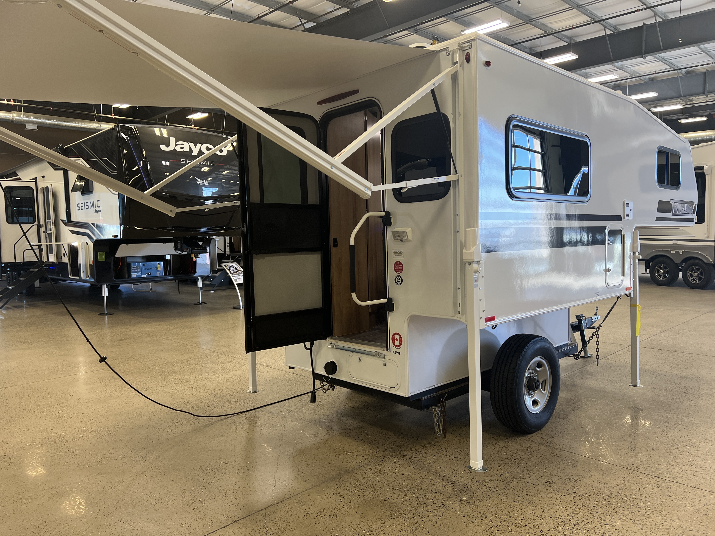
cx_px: 358
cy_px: 268
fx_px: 537
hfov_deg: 67.3
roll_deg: +1.8
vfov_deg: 53.1
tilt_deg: -3.8
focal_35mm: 26
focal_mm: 5.7
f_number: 1.5
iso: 100
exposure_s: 1/120
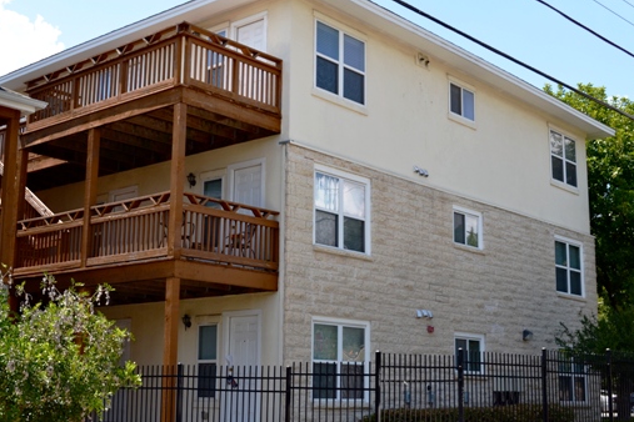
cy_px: 214
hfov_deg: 37.5
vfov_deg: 25.5
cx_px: 313
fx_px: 933
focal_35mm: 53
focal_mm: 28
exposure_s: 1/200
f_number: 8
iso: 100
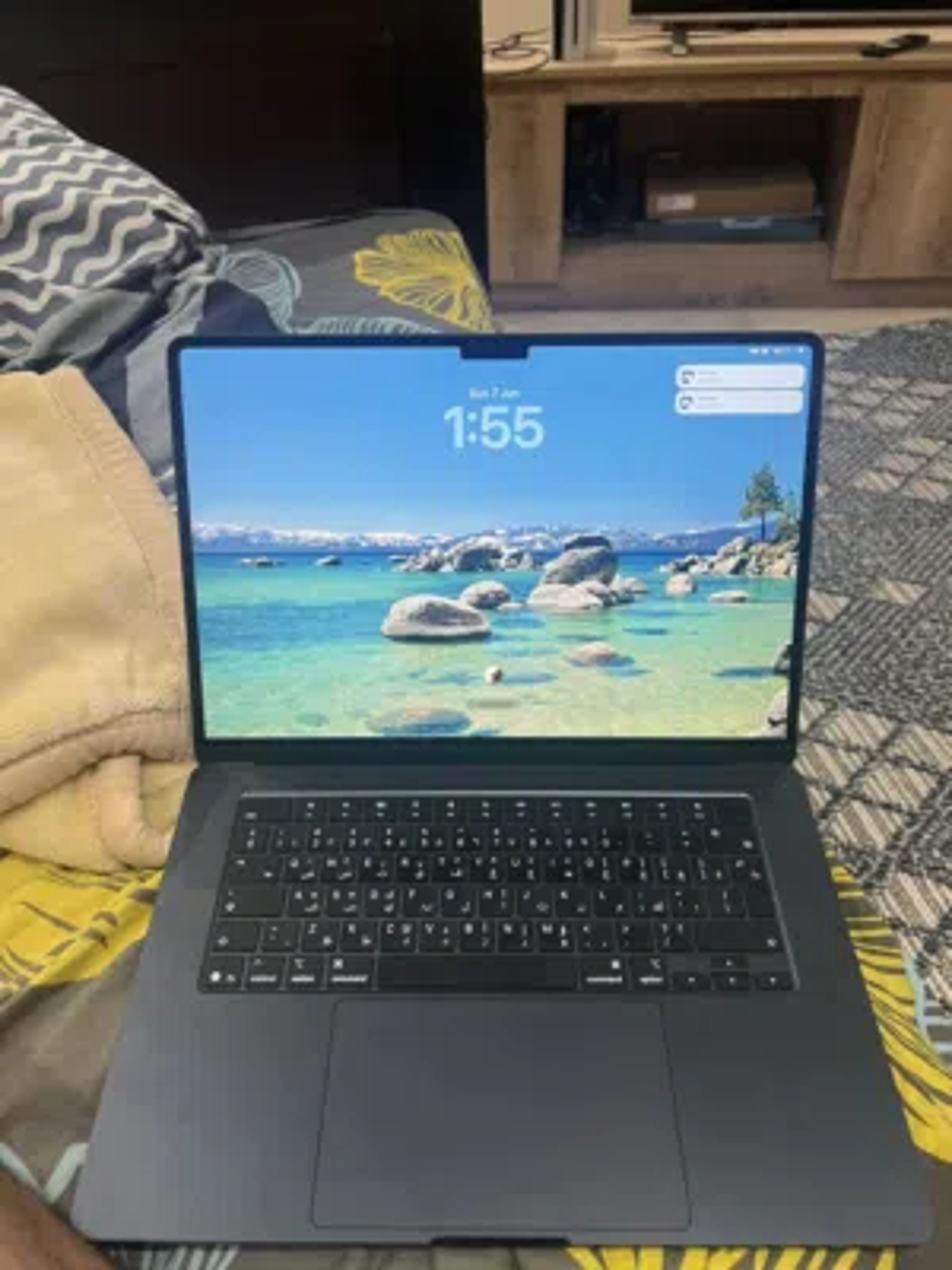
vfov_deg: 67.3
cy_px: 635
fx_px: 953
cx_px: 476
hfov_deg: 53.1
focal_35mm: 26
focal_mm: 5.7
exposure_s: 1/50
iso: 160
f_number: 1.5
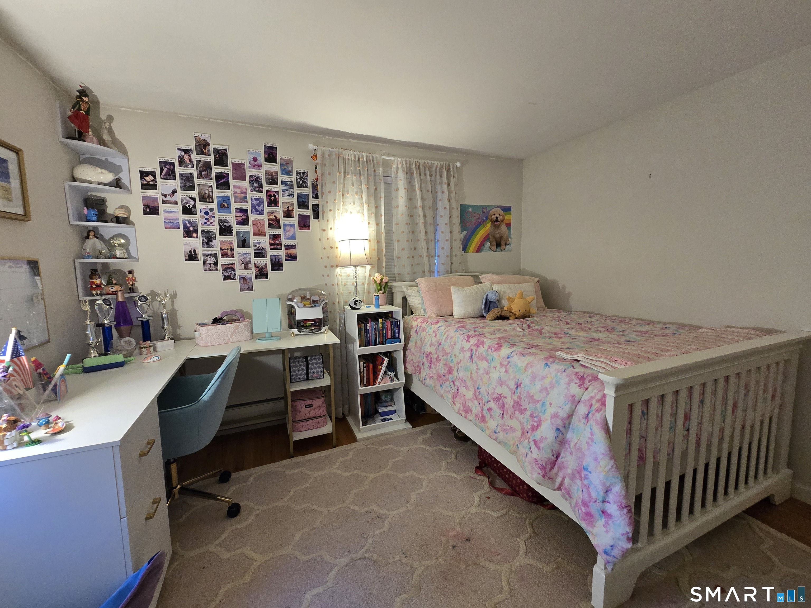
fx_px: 305
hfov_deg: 106.2
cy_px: 304
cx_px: 406
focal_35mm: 13
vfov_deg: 89.9
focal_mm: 2.2
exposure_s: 1/60
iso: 500
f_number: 2.2
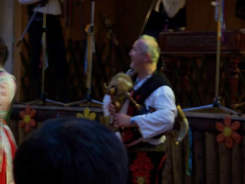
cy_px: 92
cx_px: 122
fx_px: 941
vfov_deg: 11.1
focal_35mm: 133
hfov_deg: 14.8
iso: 200
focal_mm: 28
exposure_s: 1/8
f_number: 4
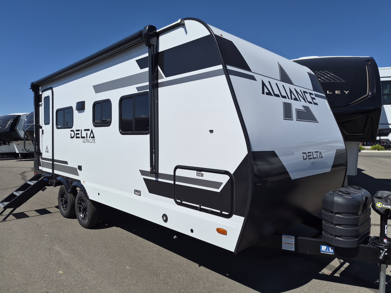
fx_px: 260
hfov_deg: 73.9
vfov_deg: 58.9
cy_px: 146
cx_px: 196
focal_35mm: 23
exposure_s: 1/10000
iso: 64
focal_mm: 5.4
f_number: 1.8
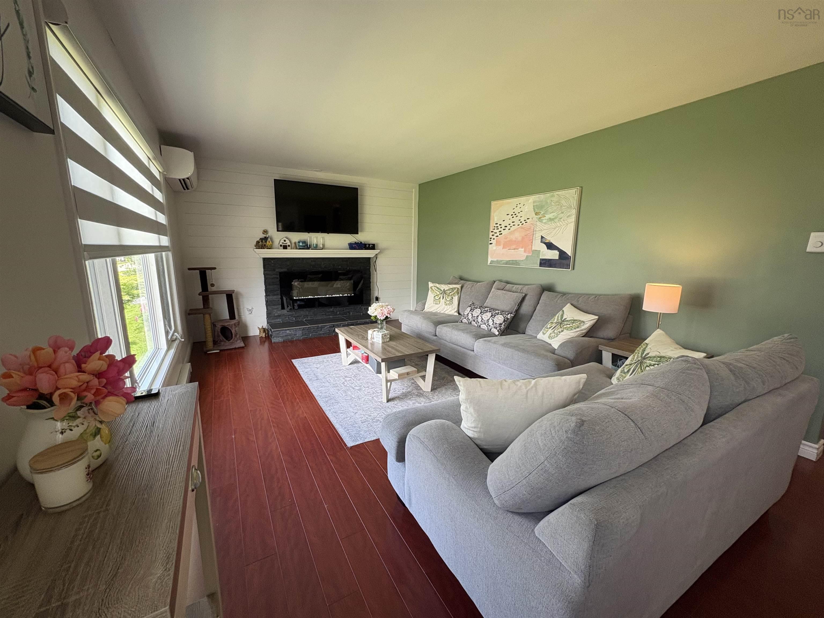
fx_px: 333
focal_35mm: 14
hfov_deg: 102.1
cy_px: 309
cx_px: 412
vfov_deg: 85.7
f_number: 2.2
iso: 200
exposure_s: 1/120
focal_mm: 2.22
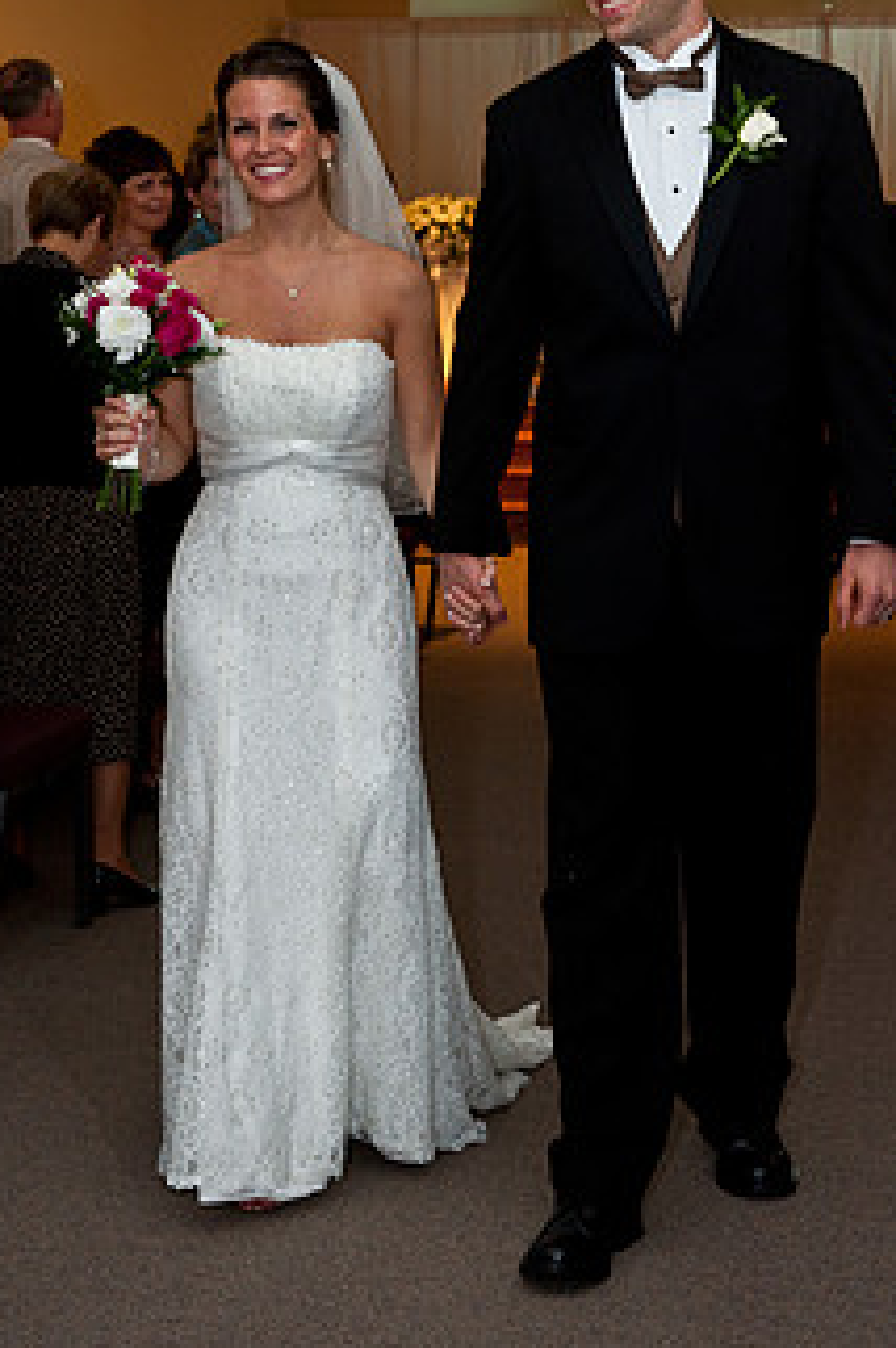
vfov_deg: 25.0
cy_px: 456
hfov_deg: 16.8
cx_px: 475
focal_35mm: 81
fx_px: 3030
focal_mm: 58
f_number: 5.6
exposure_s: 1/60
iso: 1250
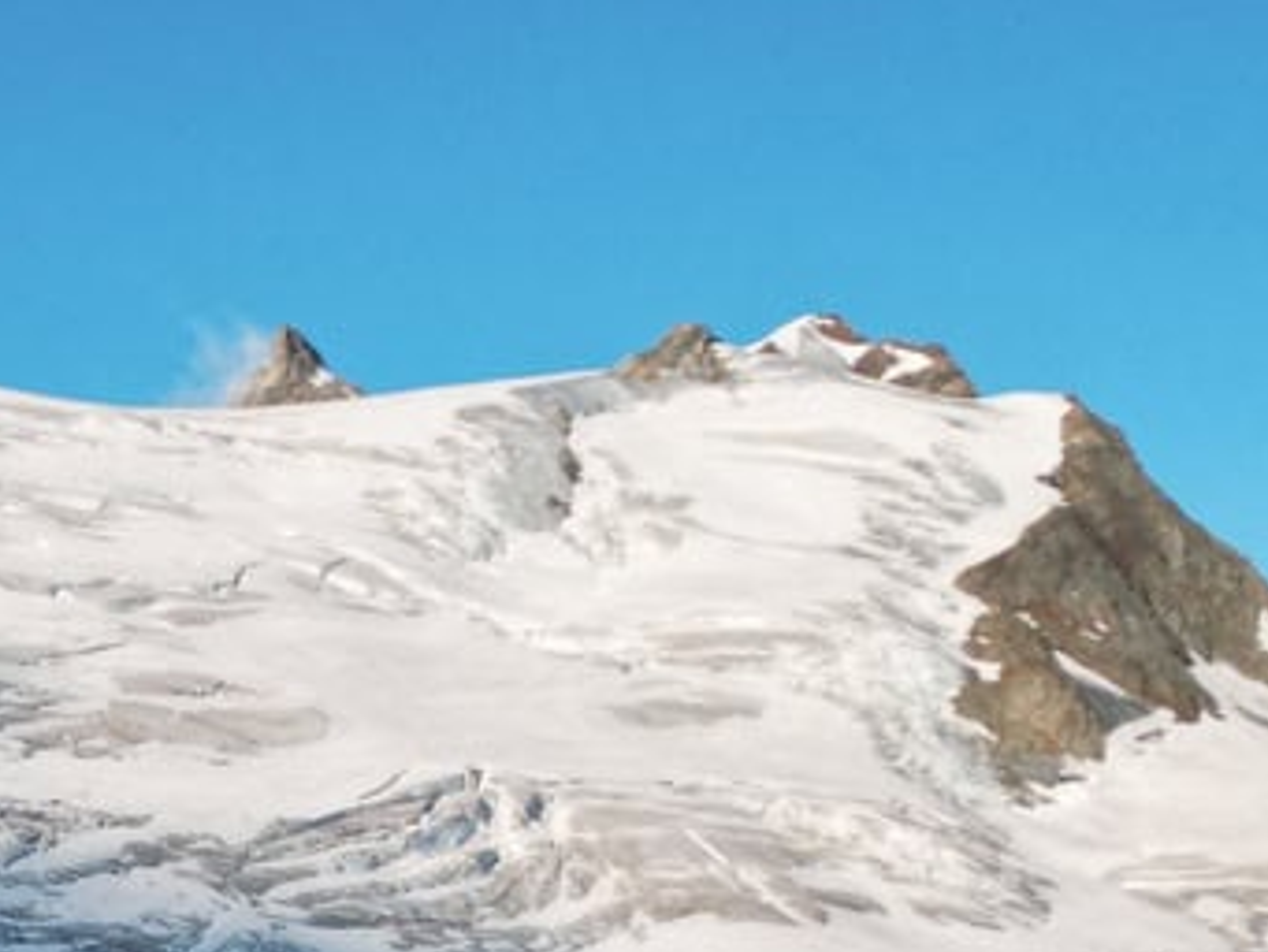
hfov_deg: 25.5
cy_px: 1216
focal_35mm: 75
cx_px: 247
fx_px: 2748
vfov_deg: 18.4
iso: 200
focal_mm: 6.7
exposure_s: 1/2000
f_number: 1.7
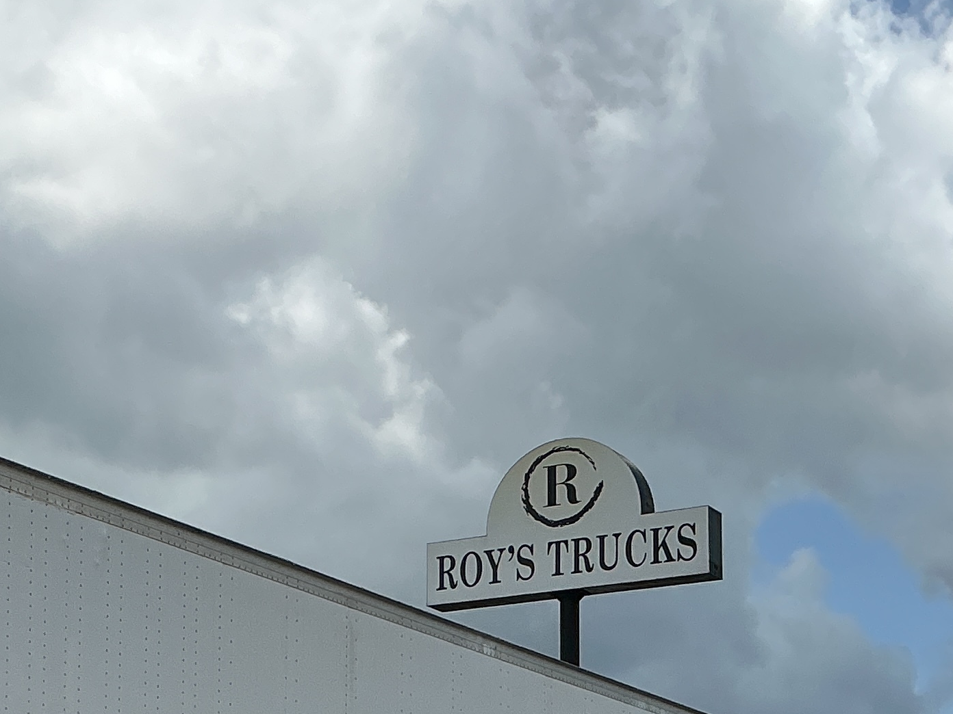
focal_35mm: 84
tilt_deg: +7.2
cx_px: 109
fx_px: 2313
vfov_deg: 16.9
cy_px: 811
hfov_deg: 22.7
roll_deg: -0.6
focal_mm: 3
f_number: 1.8
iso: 25
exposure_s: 1/3534
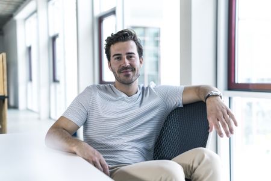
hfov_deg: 39.6
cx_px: 136
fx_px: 376
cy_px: 90
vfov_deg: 27.0
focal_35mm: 50
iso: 400
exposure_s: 1/250
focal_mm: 50
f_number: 2.5
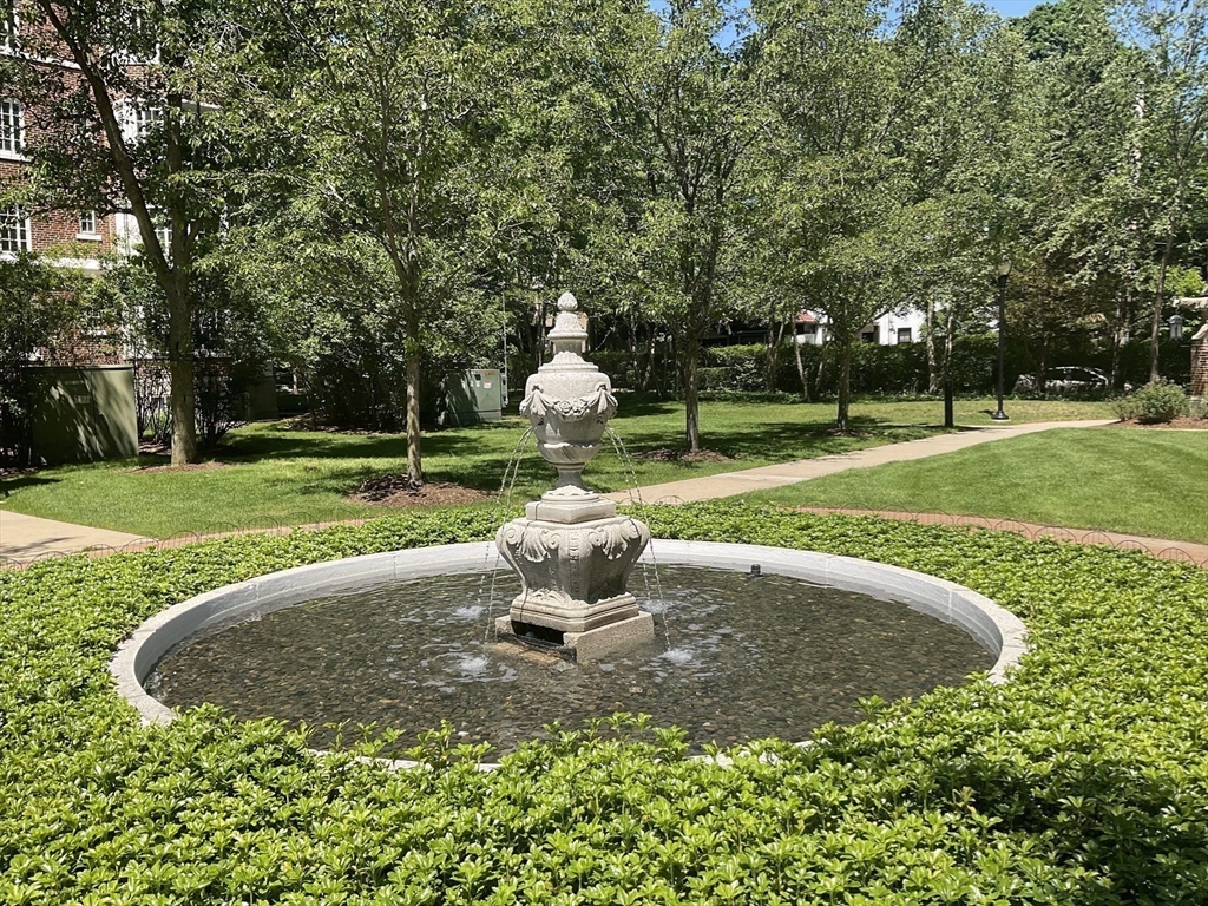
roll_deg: +0.8
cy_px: 453
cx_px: 604
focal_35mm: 29
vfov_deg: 48.2
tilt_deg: -5.3
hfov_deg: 61.7
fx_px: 1012
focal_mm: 3
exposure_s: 1/1076
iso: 16
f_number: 1.8
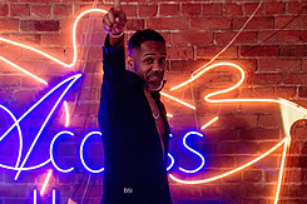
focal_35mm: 143
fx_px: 1219
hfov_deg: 14.3
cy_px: 234
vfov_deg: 9.5
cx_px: 64
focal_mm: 50
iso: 500
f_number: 2
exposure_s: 1/200
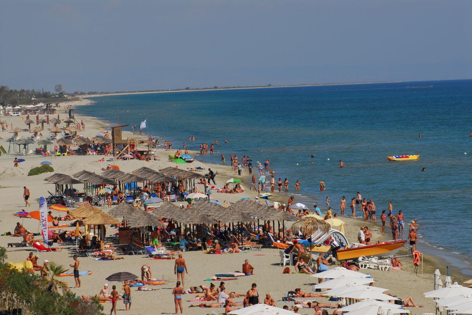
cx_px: 236
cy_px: 158
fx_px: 3539
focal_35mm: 270
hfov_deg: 7.6
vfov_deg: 5.1
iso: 100
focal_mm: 180
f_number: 11
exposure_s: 1/400
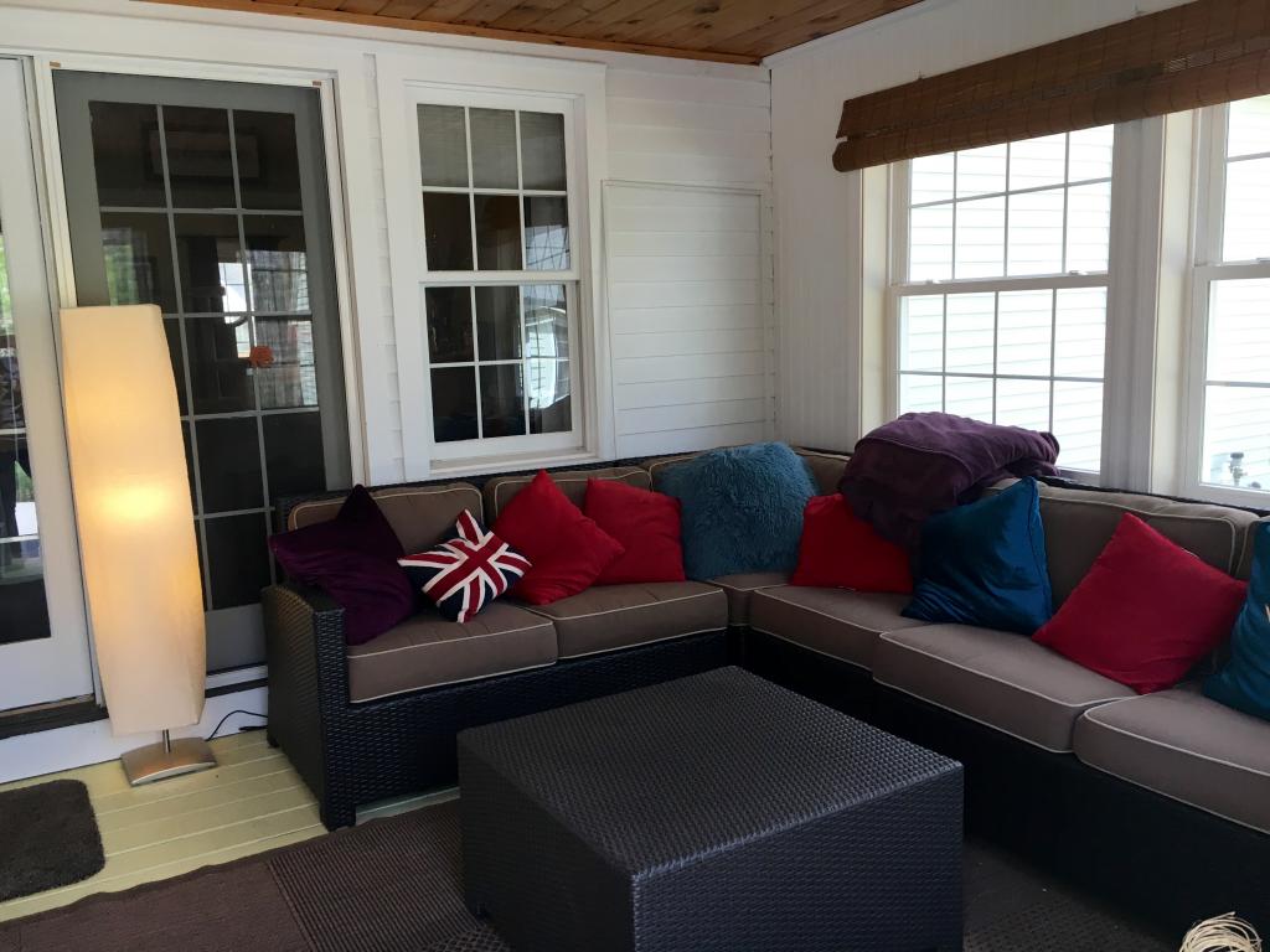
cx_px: 635
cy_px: 476
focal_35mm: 29
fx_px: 1064
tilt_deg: -8.6
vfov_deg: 48.2
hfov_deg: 61.7
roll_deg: +1.7
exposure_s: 1/30
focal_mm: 4.15
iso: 25
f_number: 2.2
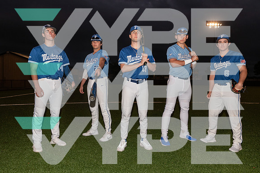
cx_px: 130
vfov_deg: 49.6
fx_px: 188
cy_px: 86
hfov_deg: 69.4
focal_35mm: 26
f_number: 7.1
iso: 400
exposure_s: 1/200
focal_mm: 26
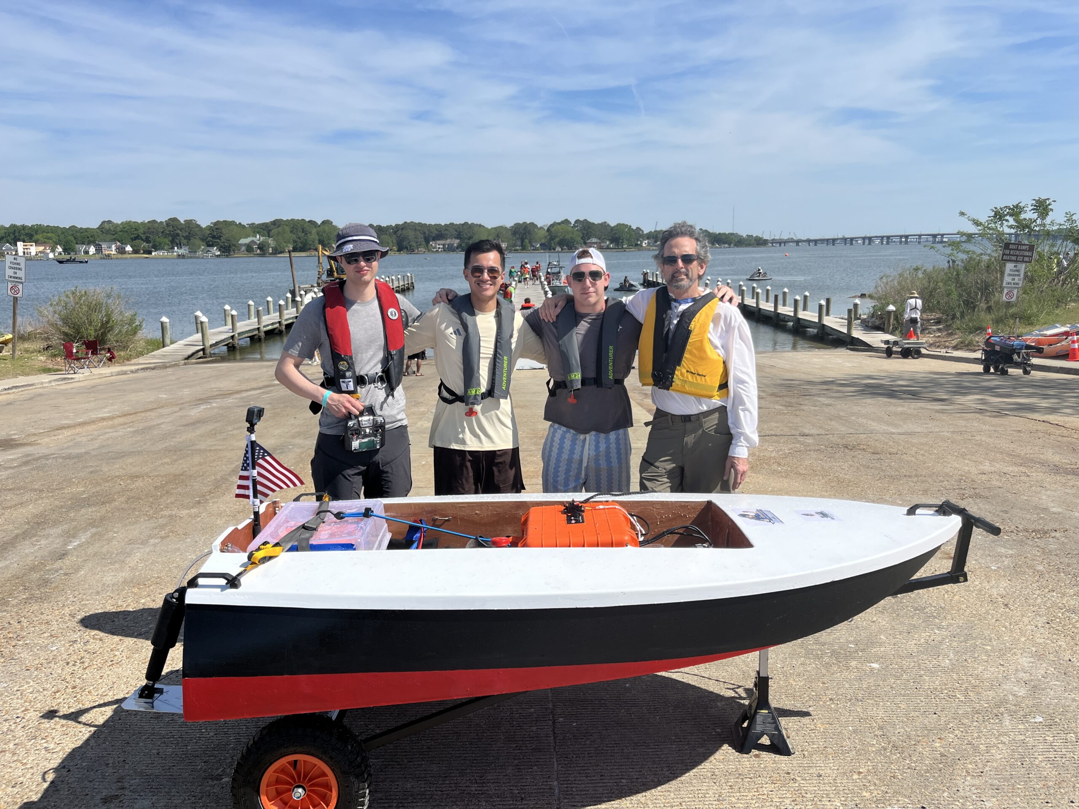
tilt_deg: -9.2
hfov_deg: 67.3
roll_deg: +1.7
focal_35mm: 26
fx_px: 810
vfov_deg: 53.1
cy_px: 404
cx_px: 540
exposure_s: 1/5319
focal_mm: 5.1
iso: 50
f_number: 1.6
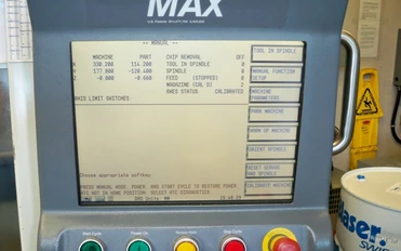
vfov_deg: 32.0
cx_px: 191
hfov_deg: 49.3
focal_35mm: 40
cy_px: 122
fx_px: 437
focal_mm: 6.3
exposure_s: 1/40
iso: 250
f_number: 3.1
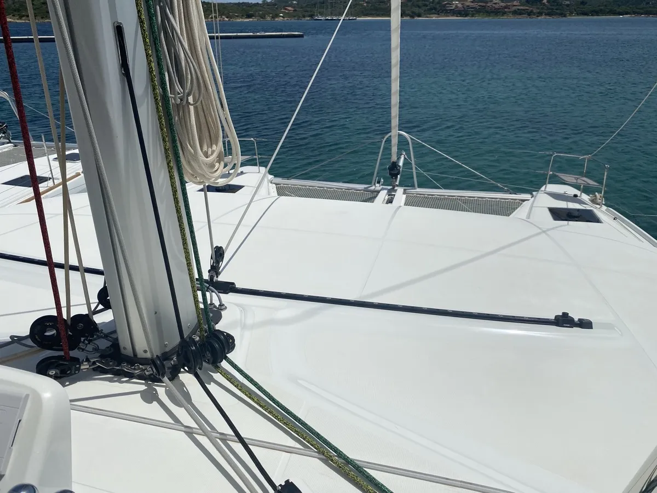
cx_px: 328
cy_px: 246
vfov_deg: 53.1
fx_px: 493
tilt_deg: -24.1
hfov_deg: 67.3
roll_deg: +0.5
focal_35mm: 26
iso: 40
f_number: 1.8
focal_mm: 4.25
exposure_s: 1/14286
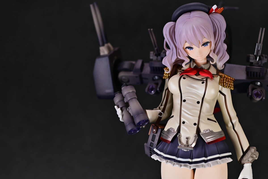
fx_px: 670
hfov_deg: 22.6
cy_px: 90
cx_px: 134
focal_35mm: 90
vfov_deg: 15.2
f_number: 5.6
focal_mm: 60
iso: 100
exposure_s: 1/1.6
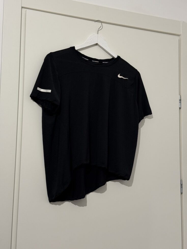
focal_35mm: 48
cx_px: 94
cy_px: 124
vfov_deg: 39.7
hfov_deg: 30.3
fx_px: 346
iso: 160
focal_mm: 6.76
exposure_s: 1/50
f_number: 1.78
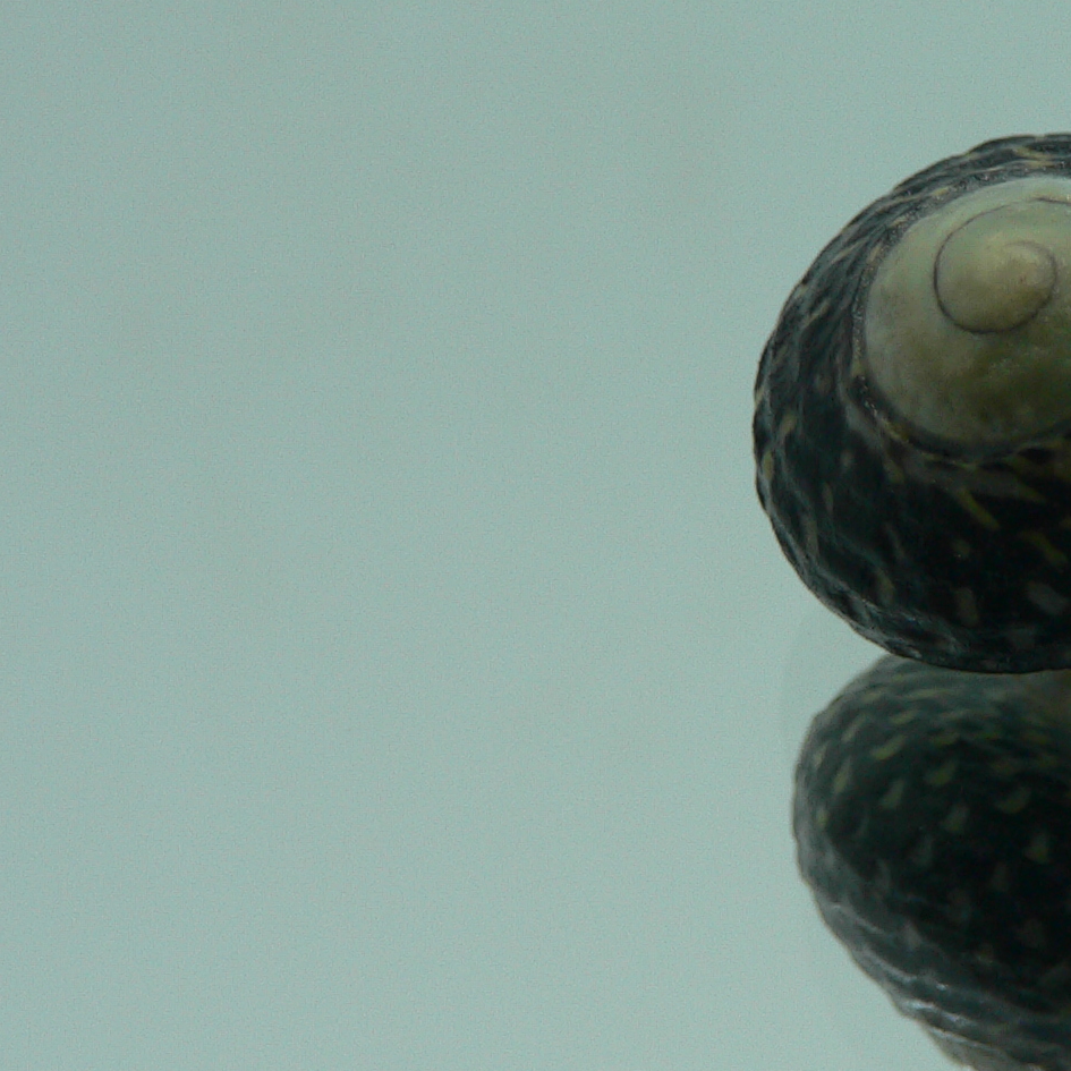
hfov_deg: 24.7
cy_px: 527
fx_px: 2310
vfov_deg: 26.1
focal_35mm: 66
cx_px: 1102
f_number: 2.8
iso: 80
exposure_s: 1/60
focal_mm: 4.6
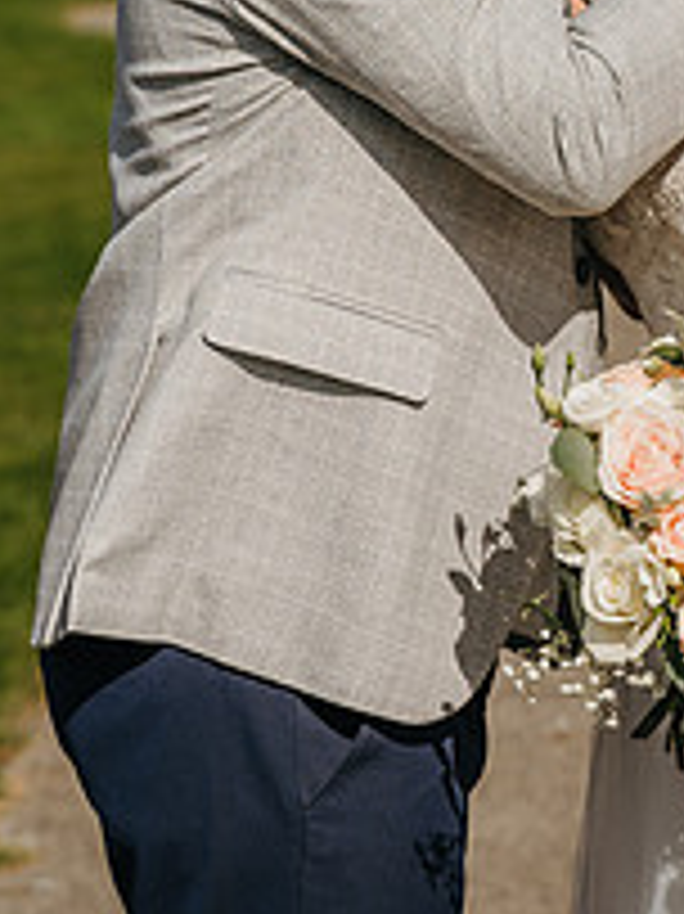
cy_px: 97
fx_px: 5433
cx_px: 824
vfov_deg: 9.6
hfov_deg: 7.1
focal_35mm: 206
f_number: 4.5
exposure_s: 1/1000
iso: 50
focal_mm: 75
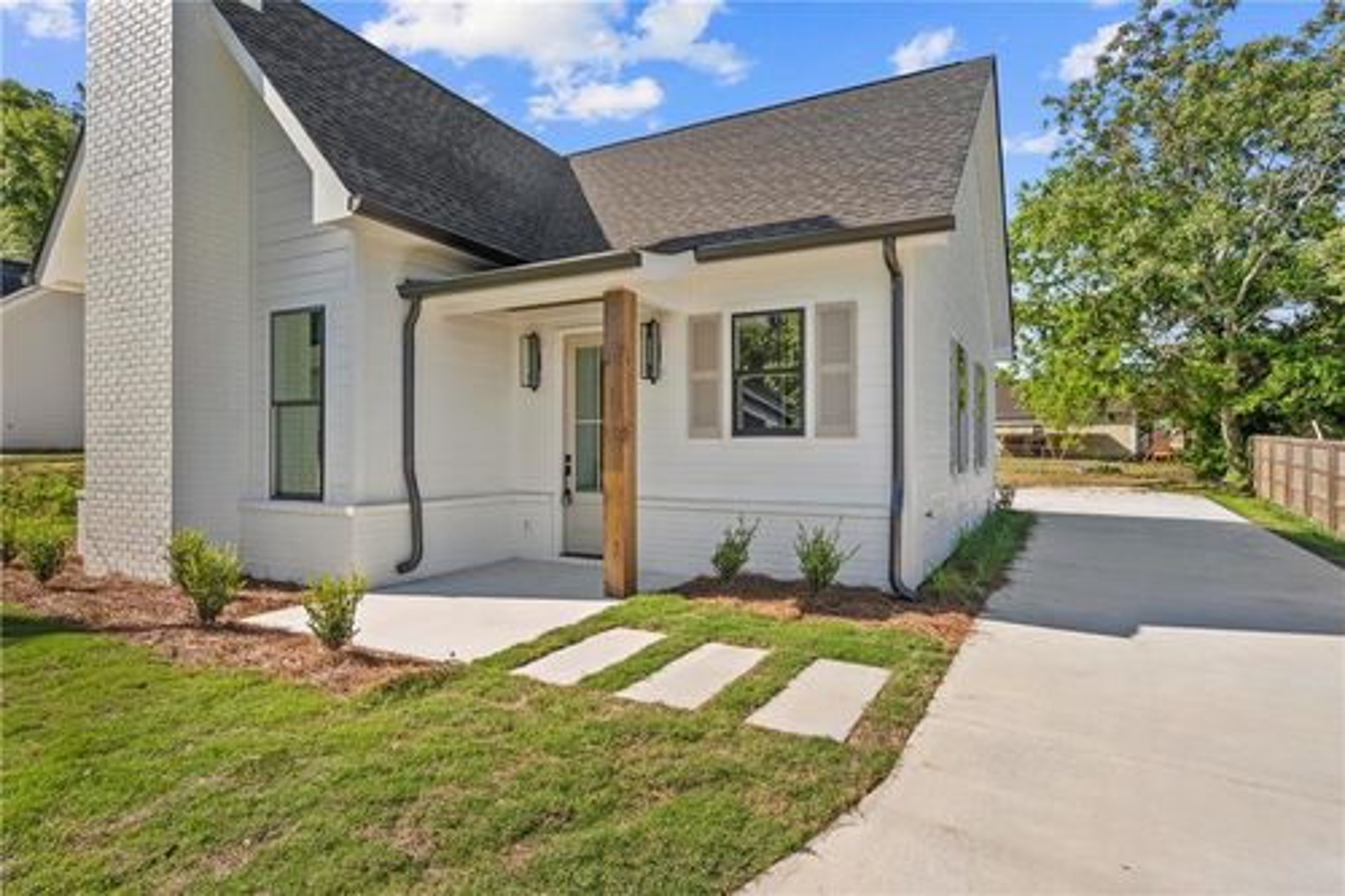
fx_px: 710
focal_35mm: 19
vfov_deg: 64.5
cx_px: 672
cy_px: 448
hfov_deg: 86.9
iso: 100
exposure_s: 1/30
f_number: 8
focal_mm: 19
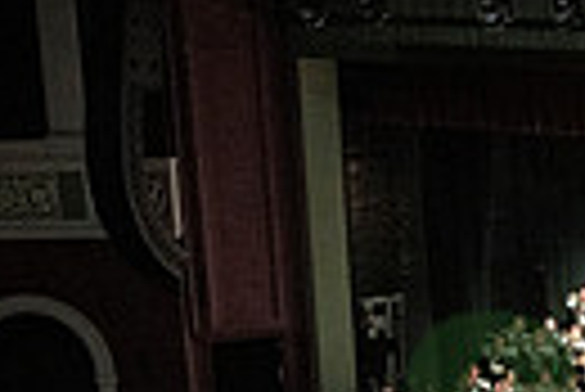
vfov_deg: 10.6
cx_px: 747
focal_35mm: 127
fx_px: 2066
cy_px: 525
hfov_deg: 15.4
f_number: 2.8
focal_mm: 28.5
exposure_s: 1/500
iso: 4000
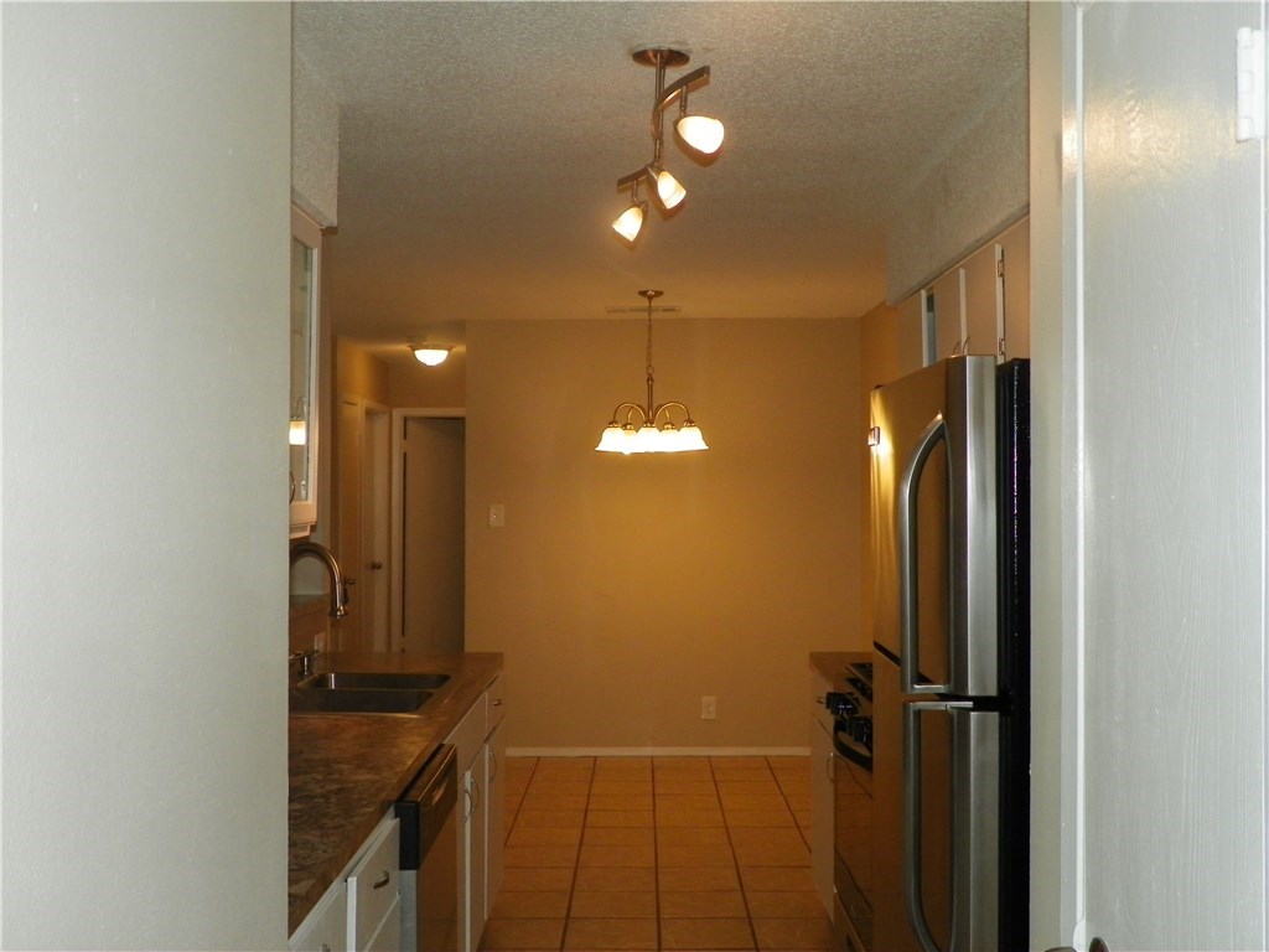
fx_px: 1283
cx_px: 634
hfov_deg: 52.6
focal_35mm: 35
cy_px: 476
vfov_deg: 40.7
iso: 200
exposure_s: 1/125
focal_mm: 6.2
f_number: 3.2
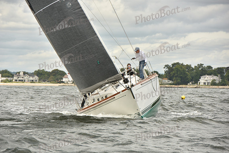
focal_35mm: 200
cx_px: 114
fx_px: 1272
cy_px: 76
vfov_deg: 6.9
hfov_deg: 10.3
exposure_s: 1/800
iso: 250
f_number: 8
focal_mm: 200
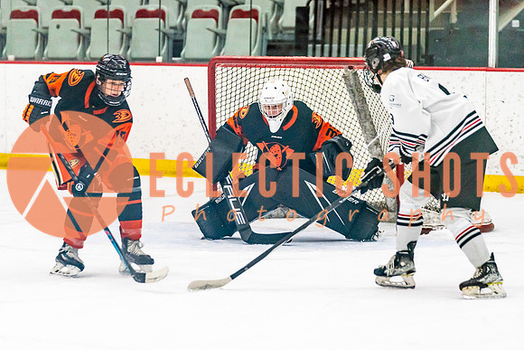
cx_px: 262
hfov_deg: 10.0
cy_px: 163
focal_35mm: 207
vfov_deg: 6.7
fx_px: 3007
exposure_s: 1/1250
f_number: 2.8
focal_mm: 143
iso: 3200
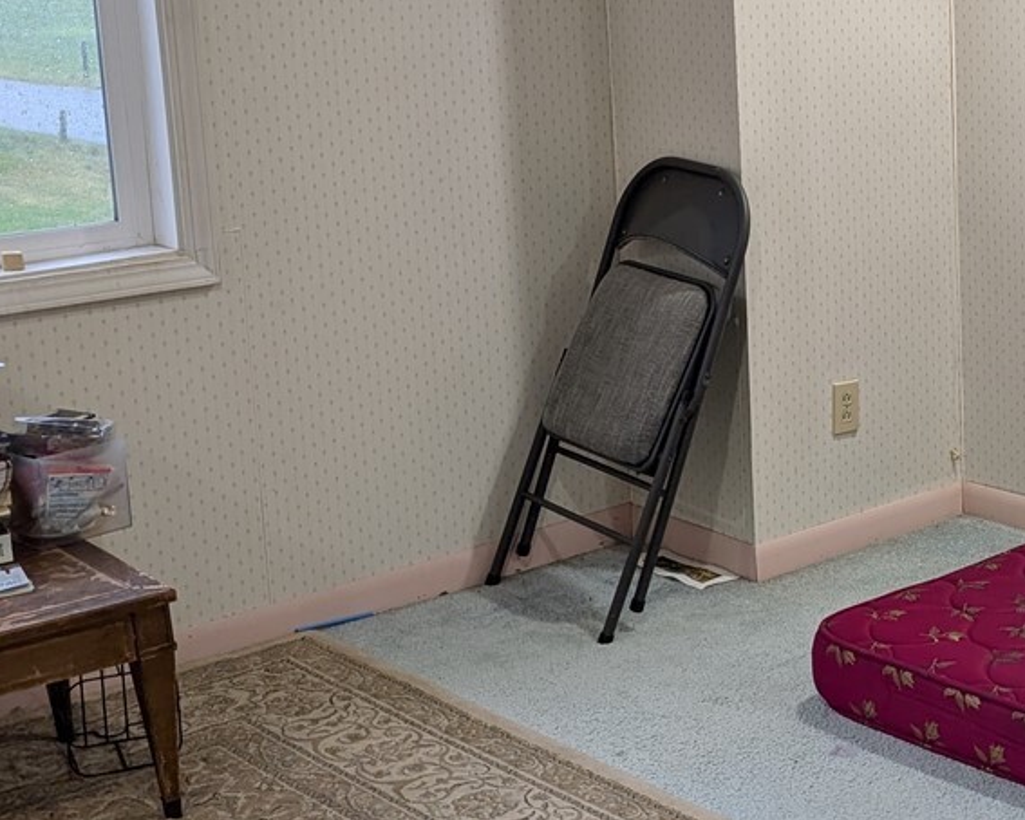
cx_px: 1152
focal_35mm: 66
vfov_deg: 23.1
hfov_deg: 26.3
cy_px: 290
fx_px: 2003
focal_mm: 6.9
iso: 33
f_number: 1.68
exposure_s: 1/24
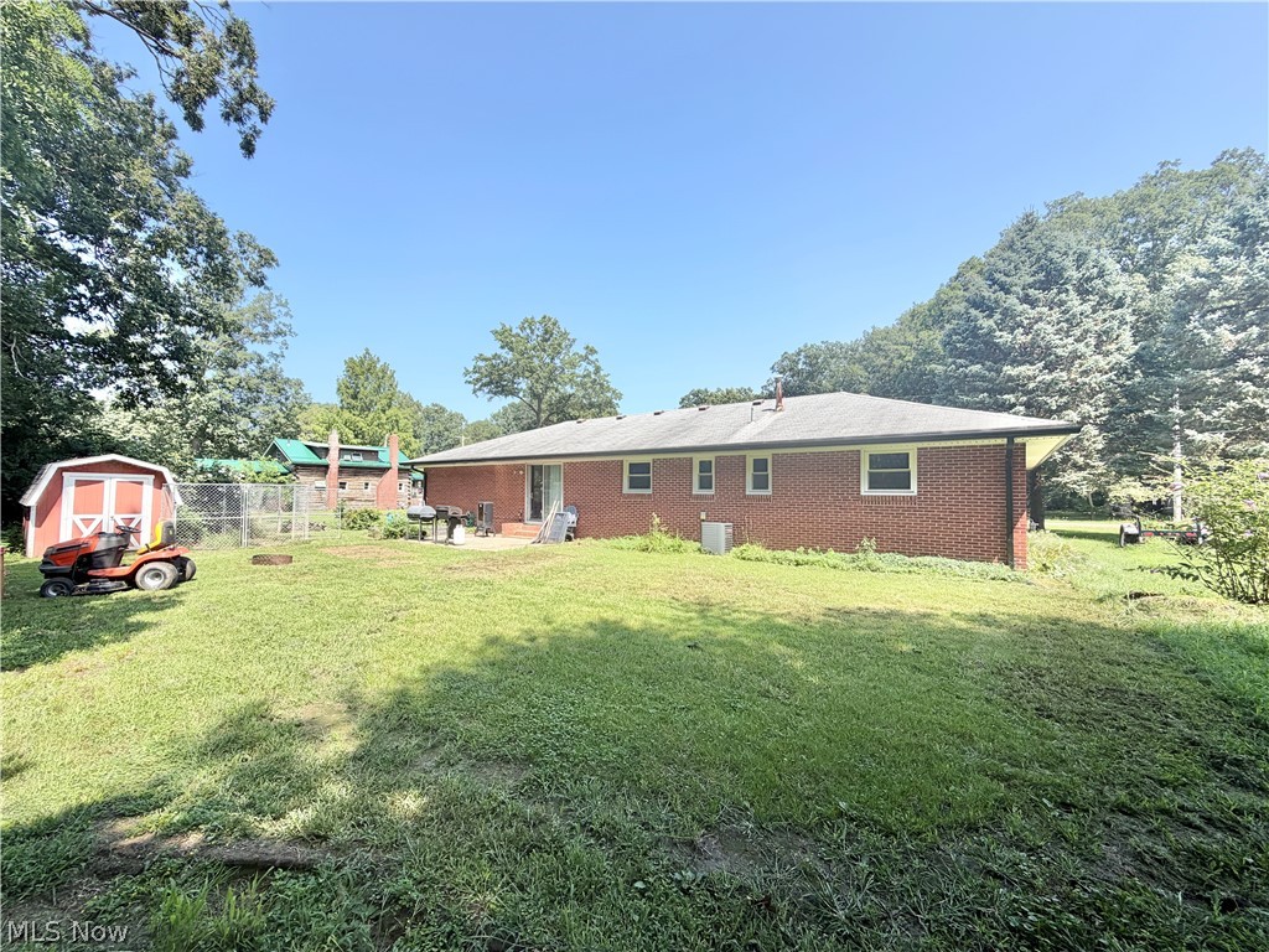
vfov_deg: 85.7
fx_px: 513
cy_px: 476
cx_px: 634
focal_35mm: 14
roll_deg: +0.6
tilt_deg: +3.0
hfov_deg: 102.1
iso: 32
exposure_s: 1/770
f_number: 2.2
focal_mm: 2.22
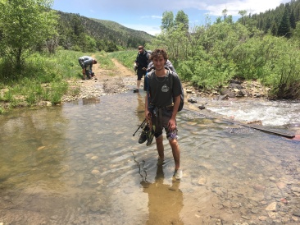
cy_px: 112
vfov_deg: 48.2
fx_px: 251
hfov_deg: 61.7
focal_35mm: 29
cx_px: 150
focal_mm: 4.15
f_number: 2.2
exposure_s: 1/1012
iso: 25
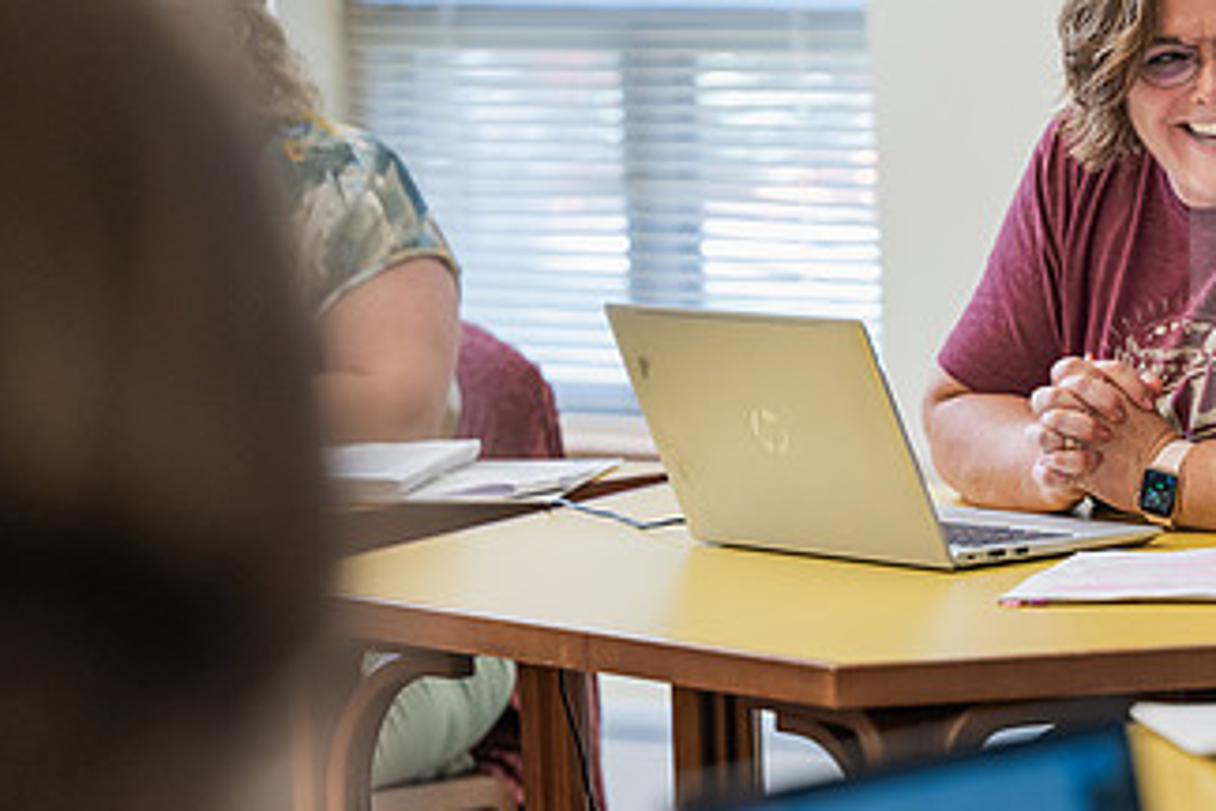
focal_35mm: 188
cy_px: 561
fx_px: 6350
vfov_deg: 7.3
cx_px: 1077
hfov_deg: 10.9
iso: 800
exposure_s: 1/200
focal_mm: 105
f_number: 2.8
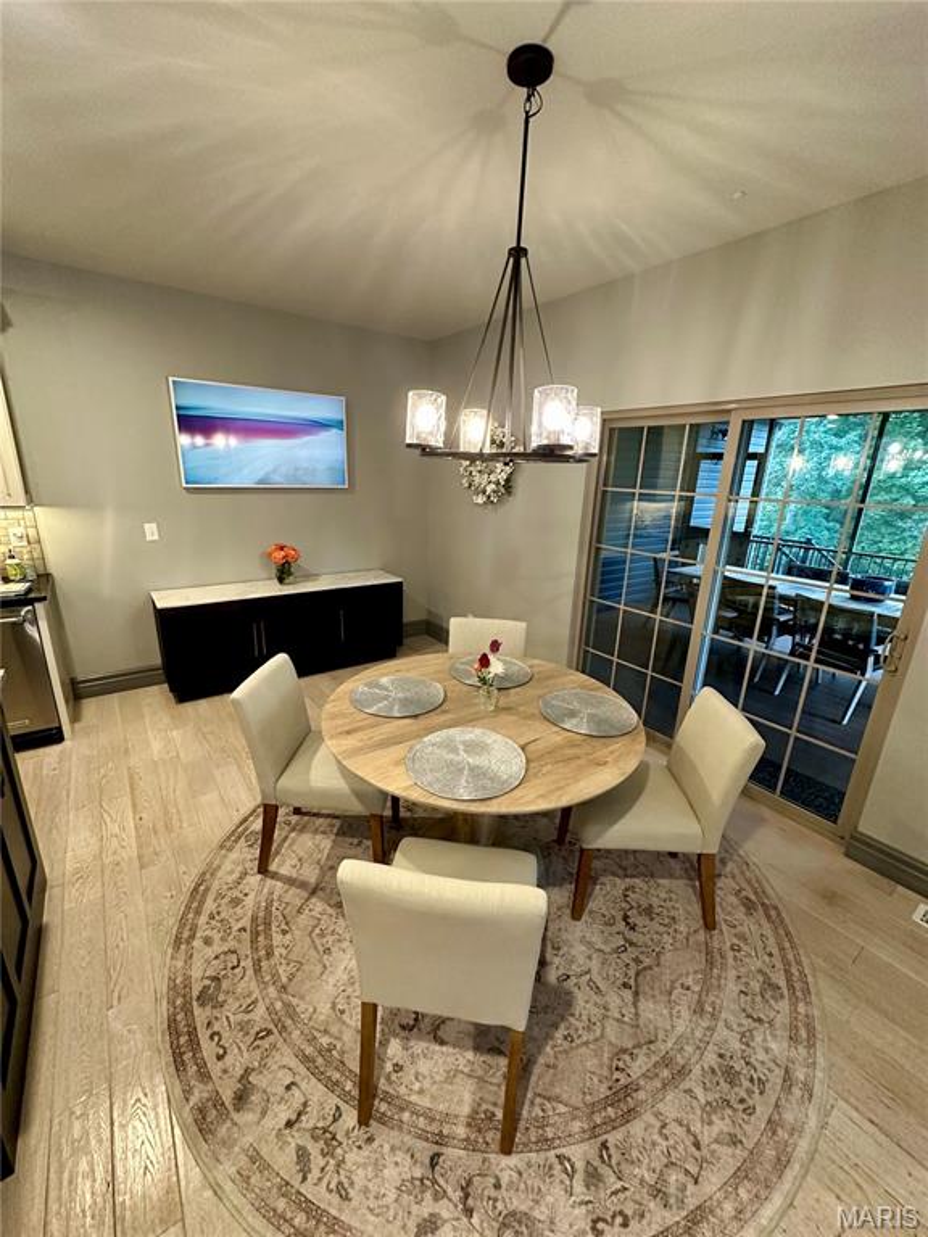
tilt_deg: -17.2
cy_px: 618
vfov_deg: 102.1
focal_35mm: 14
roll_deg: -2.6
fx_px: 500
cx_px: 464
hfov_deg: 85.7
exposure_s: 1/60
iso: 400
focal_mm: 2.22
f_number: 2.2
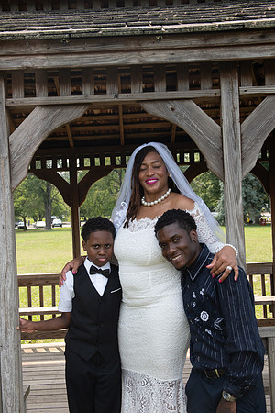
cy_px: 206
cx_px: 138
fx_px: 561
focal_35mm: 49
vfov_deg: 40.3
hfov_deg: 27.5
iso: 800
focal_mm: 47
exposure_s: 1/1600
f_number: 6.3
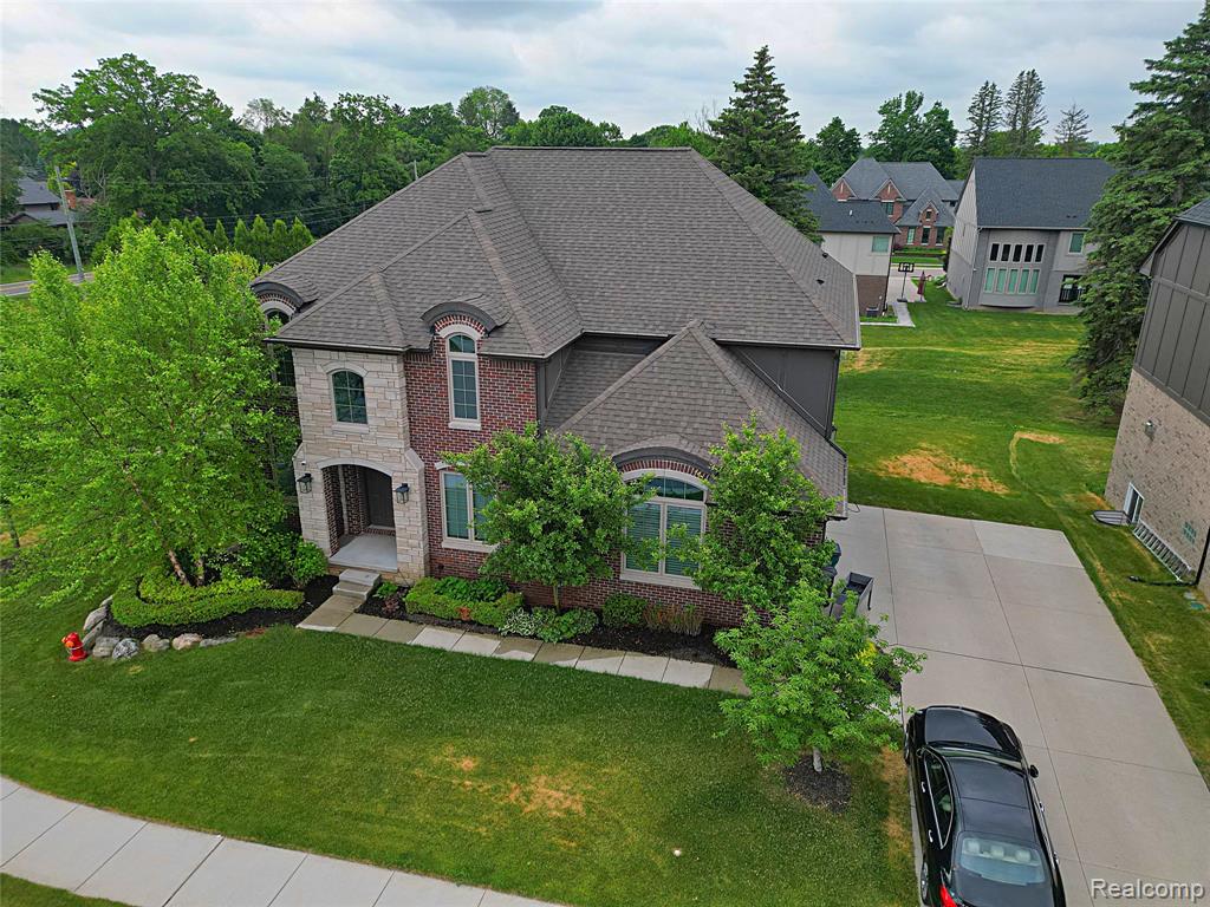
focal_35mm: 24
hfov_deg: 71.6
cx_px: 605
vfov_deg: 56.8
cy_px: 454
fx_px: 839
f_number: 1.7
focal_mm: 6.7
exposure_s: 1/1500
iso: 130
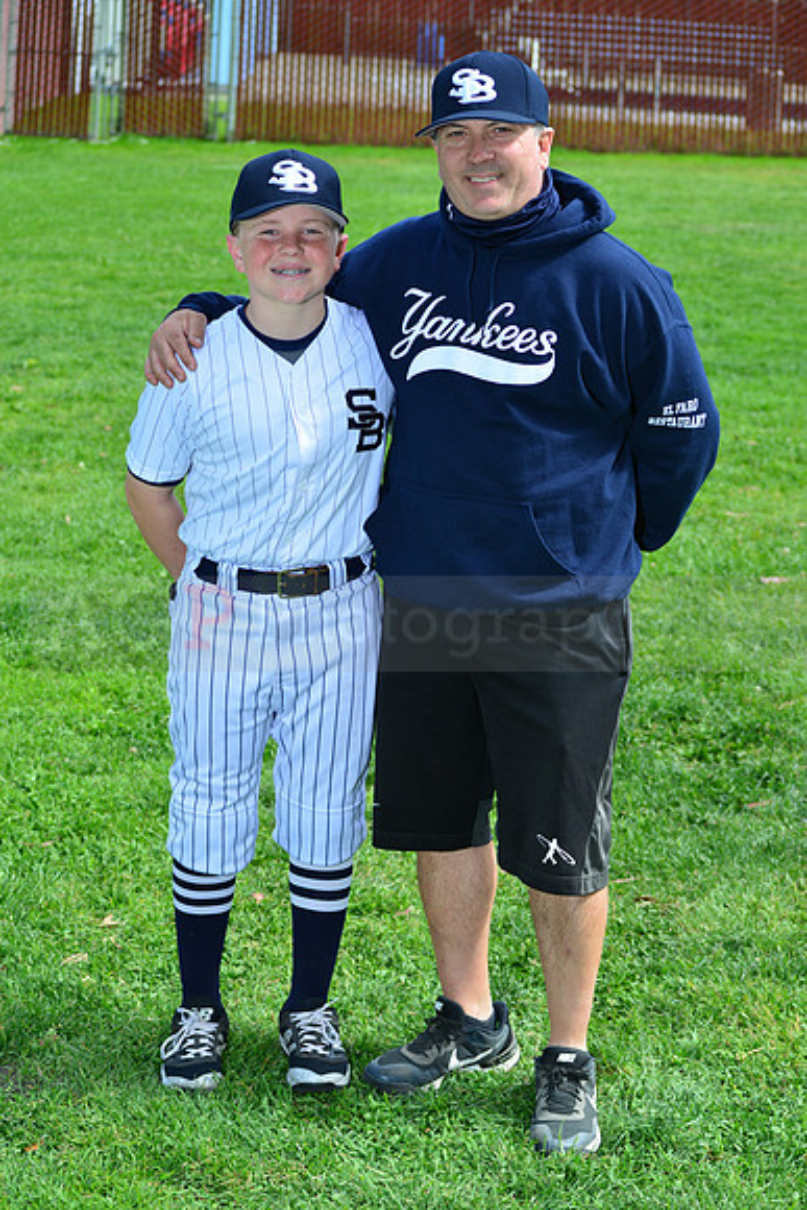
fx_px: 2688
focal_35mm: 80
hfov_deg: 17.1
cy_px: 605
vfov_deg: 25.4
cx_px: 404
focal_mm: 80
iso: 160
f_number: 8
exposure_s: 1/200
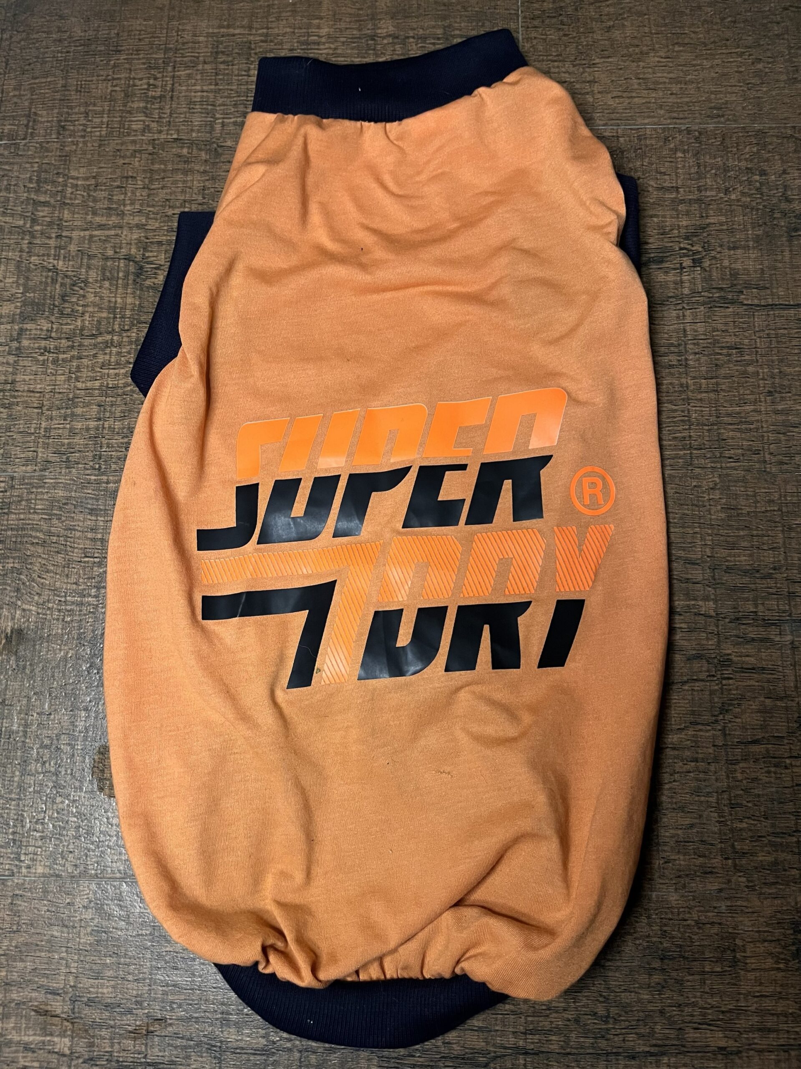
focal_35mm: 26
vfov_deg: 67.3
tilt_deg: -77.7
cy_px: 534
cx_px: 400
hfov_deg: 53.1
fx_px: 802
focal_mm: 5.1
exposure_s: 1/33
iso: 400
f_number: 1.6
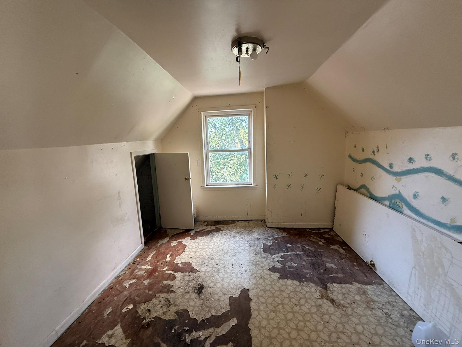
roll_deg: +3.6
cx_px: 231
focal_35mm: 14
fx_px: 187
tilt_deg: -7.5
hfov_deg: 102.1
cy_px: 174
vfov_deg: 85.7
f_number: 2.2
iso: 125
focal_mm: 2.22
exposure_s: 1/99
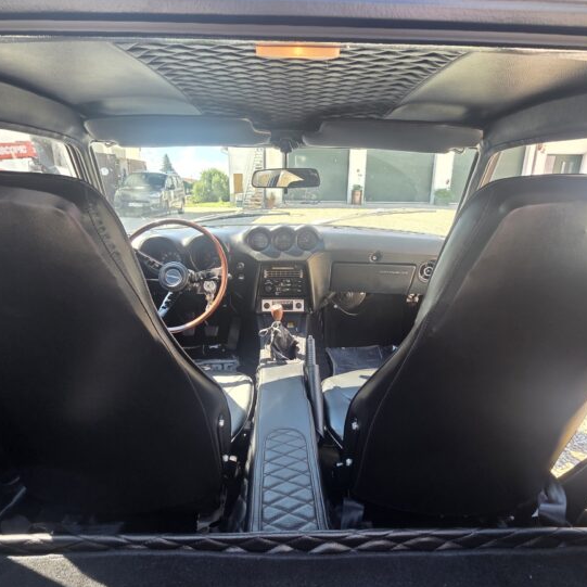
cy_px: 291
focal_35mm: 17
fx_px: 326
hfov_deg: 84.0
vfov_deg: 84.0
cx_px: 289
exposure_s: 1/100
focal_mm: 2.2
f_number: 2.2
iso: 64
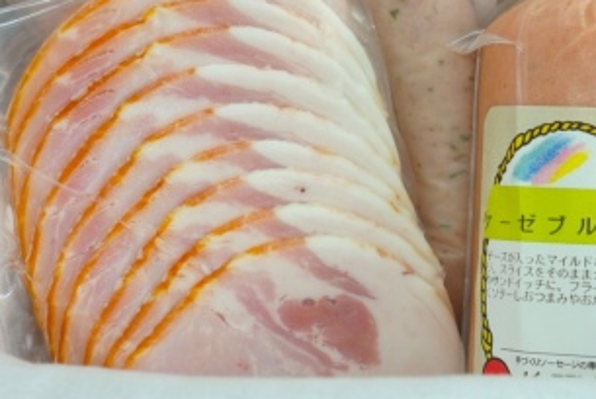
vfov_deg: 12.5
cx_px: 375
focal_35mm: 110
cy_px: 130
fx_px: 1824
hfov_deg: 18.5
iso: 100
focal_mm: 35
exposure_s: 1/10
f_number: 5
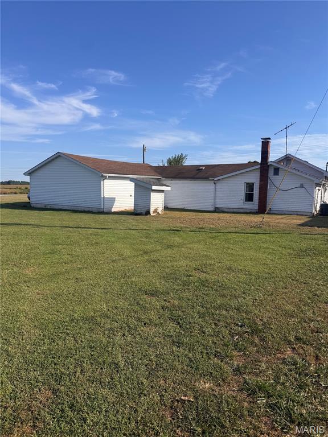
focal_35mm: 24
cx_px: 164
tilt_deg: -2.5
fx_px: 303
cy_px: 218
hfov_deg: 56.8
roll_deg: -0.2
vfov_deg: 71.6
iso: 80
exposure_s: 1/4310
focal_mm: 6.76
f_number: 1.78
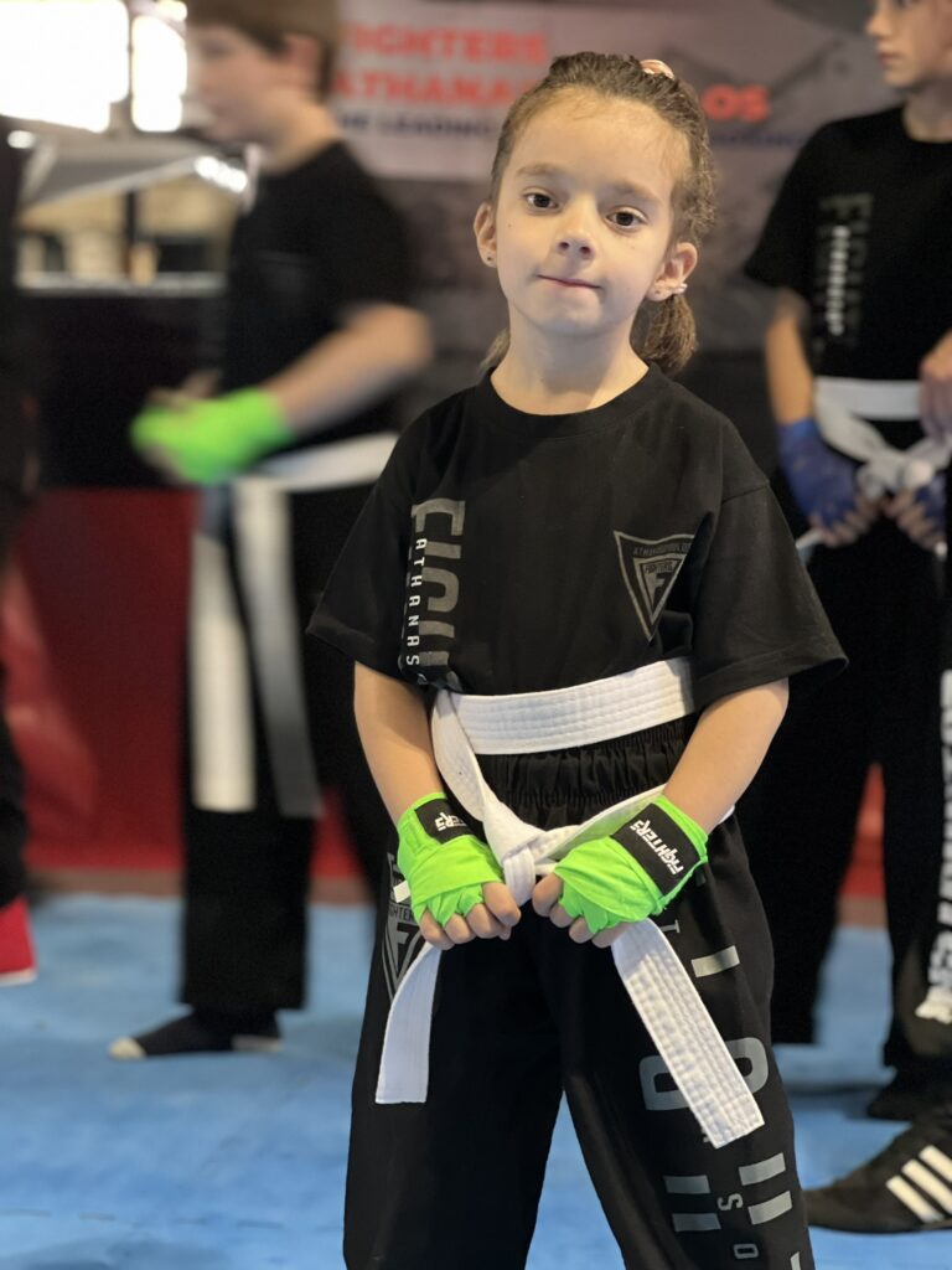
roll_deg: -0.9
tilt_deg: -3.3
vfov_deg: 25.3
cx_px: 476
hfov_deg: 19.1
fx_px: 2824
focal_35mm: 77
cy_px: 635
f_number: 2.8
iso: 400
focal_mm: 9
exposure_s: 1/14
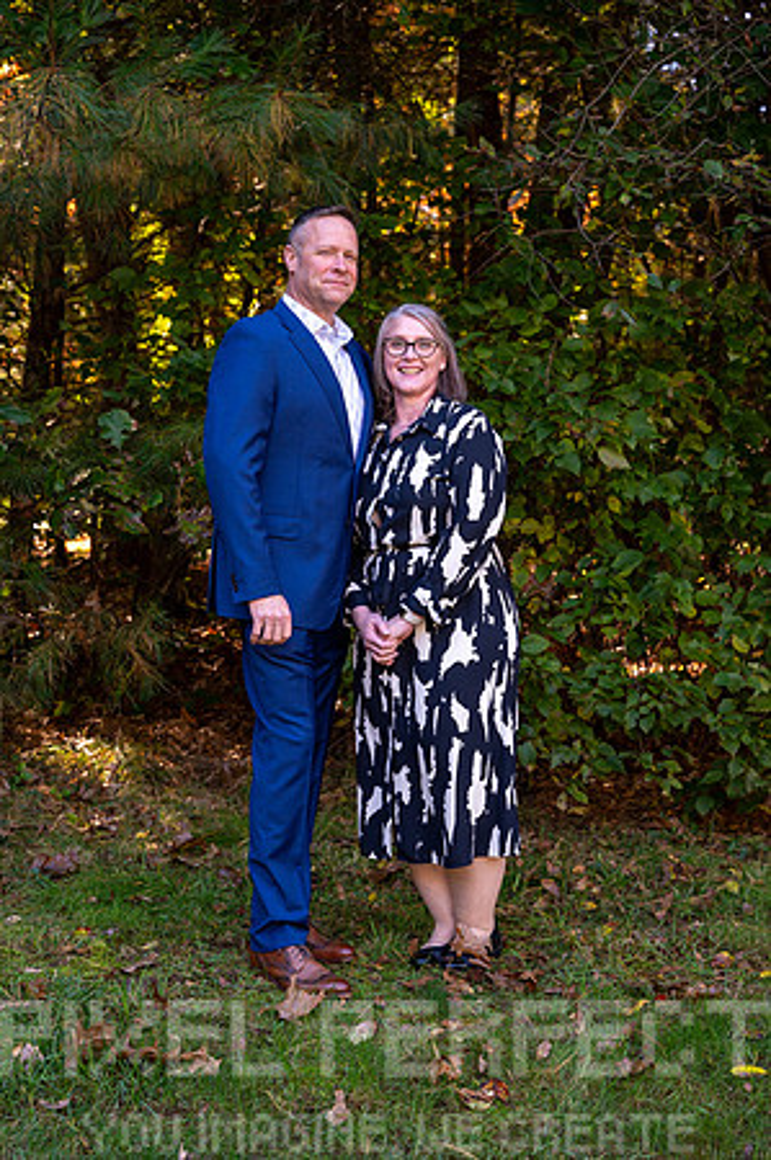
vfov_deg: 35.1
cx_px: 386
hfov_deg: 23.7
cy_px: 580
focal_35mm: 57
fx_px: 1835
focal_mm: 57
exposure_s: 1/200
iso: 800
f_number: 4.5
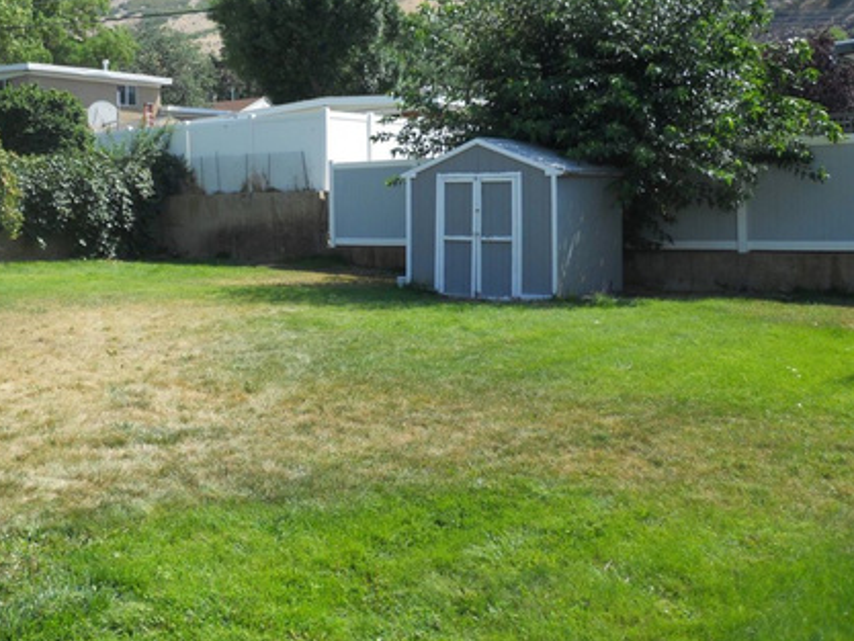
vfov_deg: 33.1
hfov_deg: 42.4
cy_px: 184
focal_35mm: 43
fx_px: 1061
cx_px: 203
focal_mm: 5
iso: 80
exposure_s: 1/640
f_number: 2.7
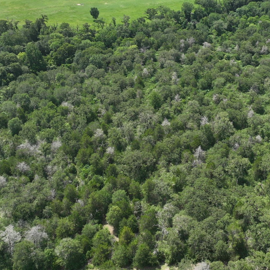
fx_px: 371
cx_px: 184
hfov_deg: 39.5
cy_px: 75
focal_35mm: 42
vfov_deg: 39.2
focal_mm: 12.29
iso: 110
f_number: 2.8
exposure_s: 1/1600
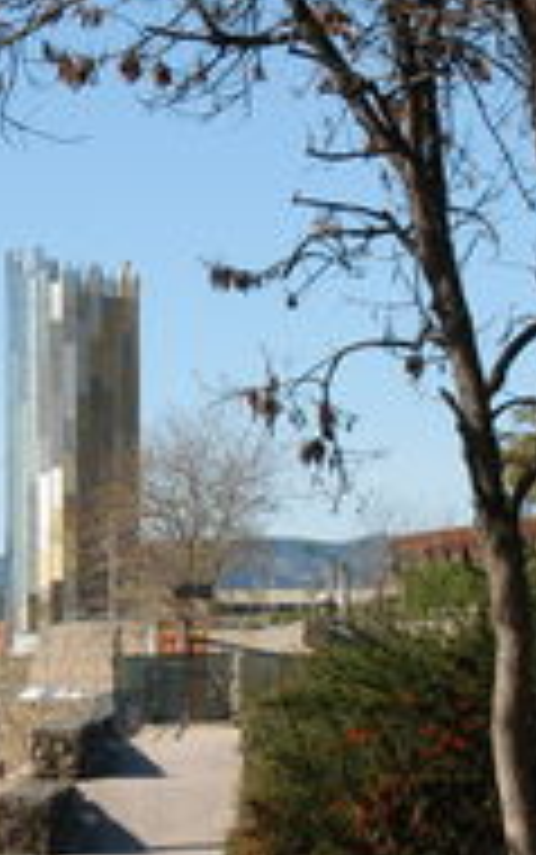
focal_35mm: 169
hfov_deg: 7.8
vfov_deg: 12.4
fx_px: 3944
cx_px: 104
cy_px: 468
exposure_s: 1/320
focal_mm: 42
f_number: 9
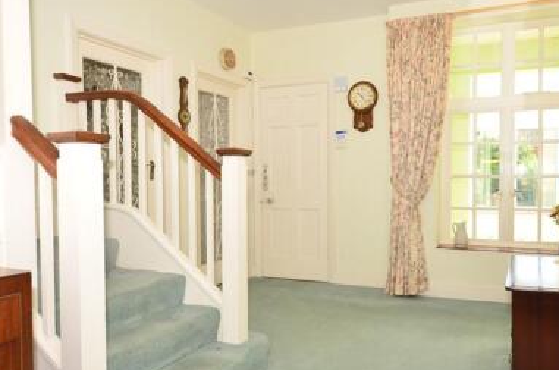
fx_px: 480
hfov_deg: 60.0
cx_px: 327
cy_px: 191
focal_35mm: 31
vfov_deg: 42.1
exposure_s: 1/80
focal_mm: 12
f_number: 5.6
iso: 200
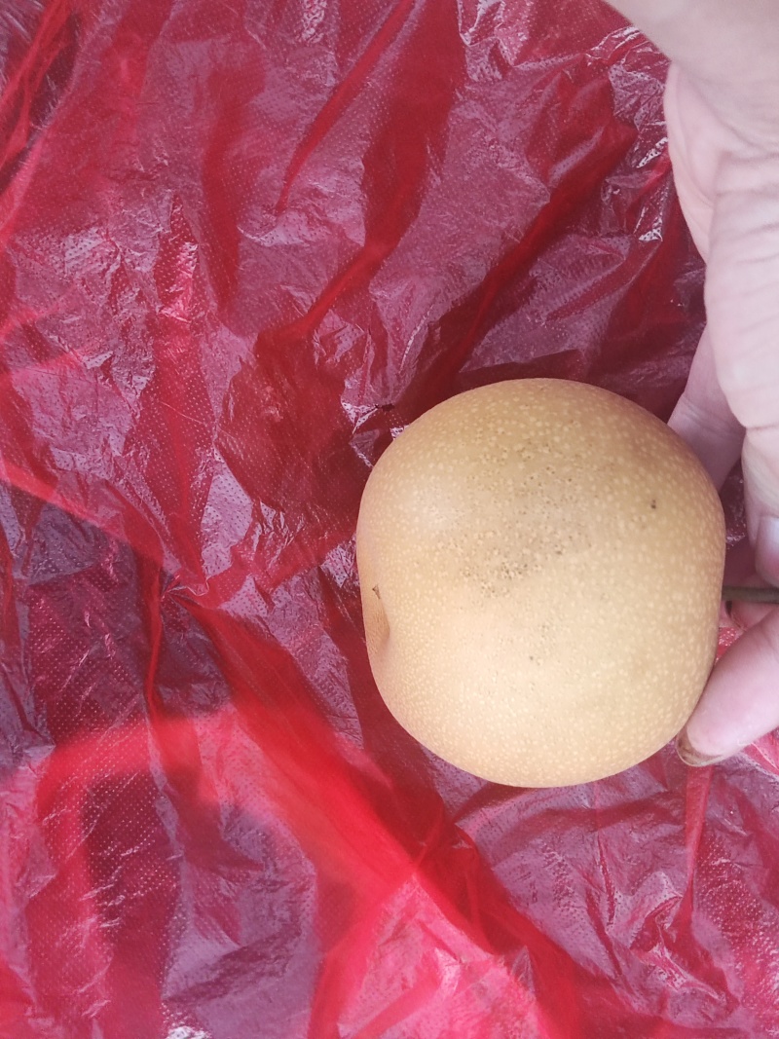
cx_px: 390
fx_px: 1260
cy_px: 520
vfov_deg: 44.8
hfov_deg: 34.3
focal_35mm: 42
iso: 676
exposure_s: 1/50
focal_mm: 4.71
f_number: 1.79
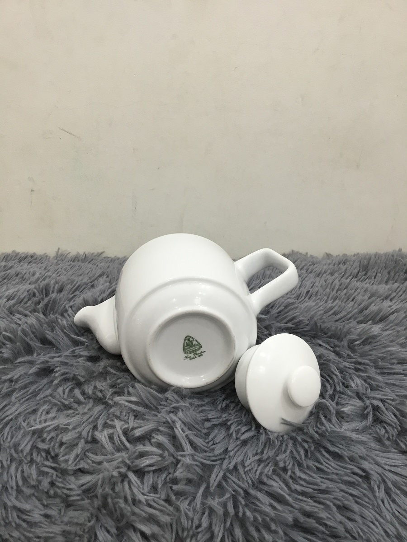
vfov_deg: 58.4
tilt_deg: -20.4
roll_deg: +0.8
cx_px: 204
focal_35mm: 31
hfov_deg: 45.4
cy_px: 271
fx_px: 486
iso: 80
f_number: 2.4
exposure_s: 1/33
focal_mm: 3.3
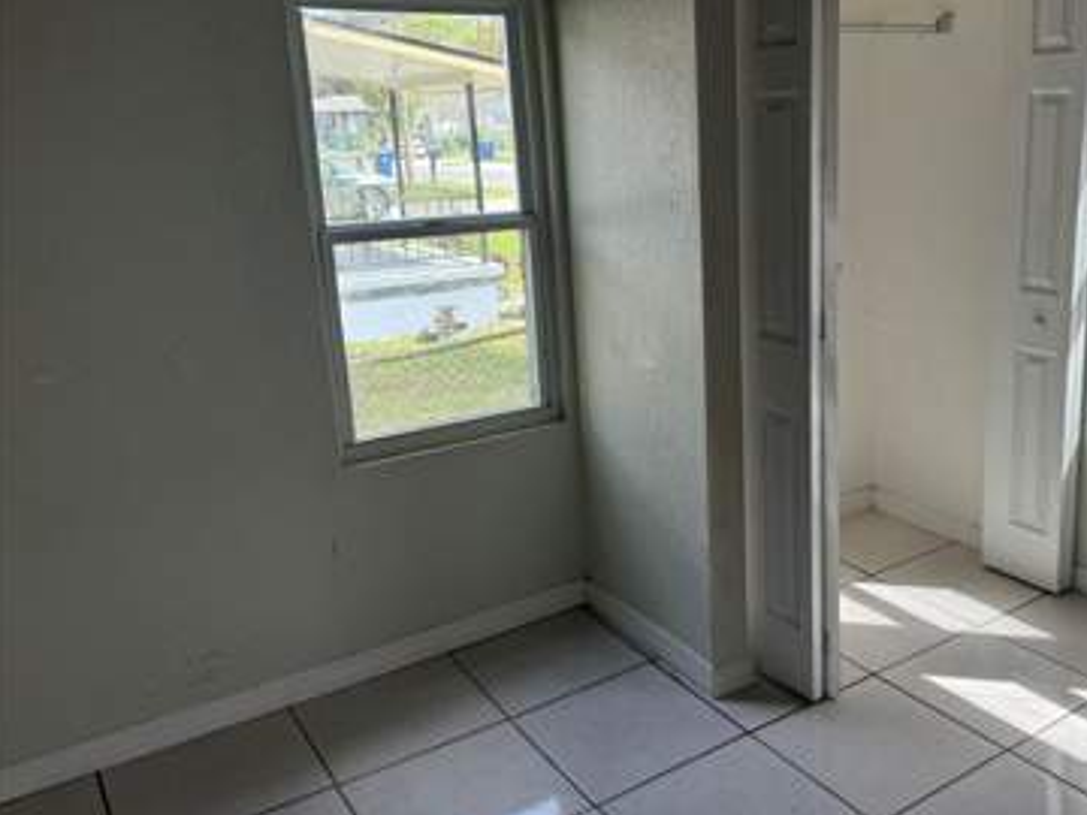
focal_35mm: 32
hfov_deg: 55.7
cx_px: 719
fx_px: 1005
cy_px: 371
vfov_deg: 44.1
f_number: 1.78
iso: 80
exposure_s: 1/708
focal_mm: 6.76
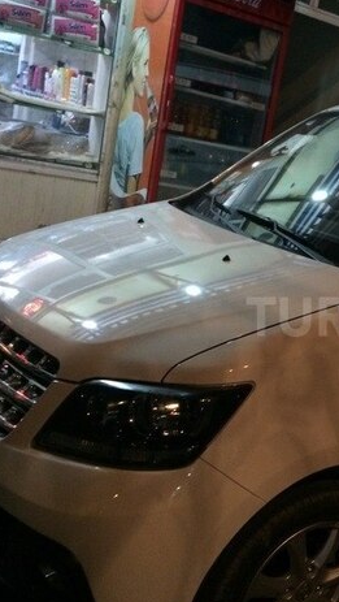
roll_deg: -12.1
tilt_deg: -12.4
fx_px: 718
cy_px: 317
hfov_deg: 24.6
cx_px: 379
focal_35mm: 45
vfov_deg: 45.4
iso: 400
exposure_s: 1/17
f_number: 2.2
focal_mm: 4.15
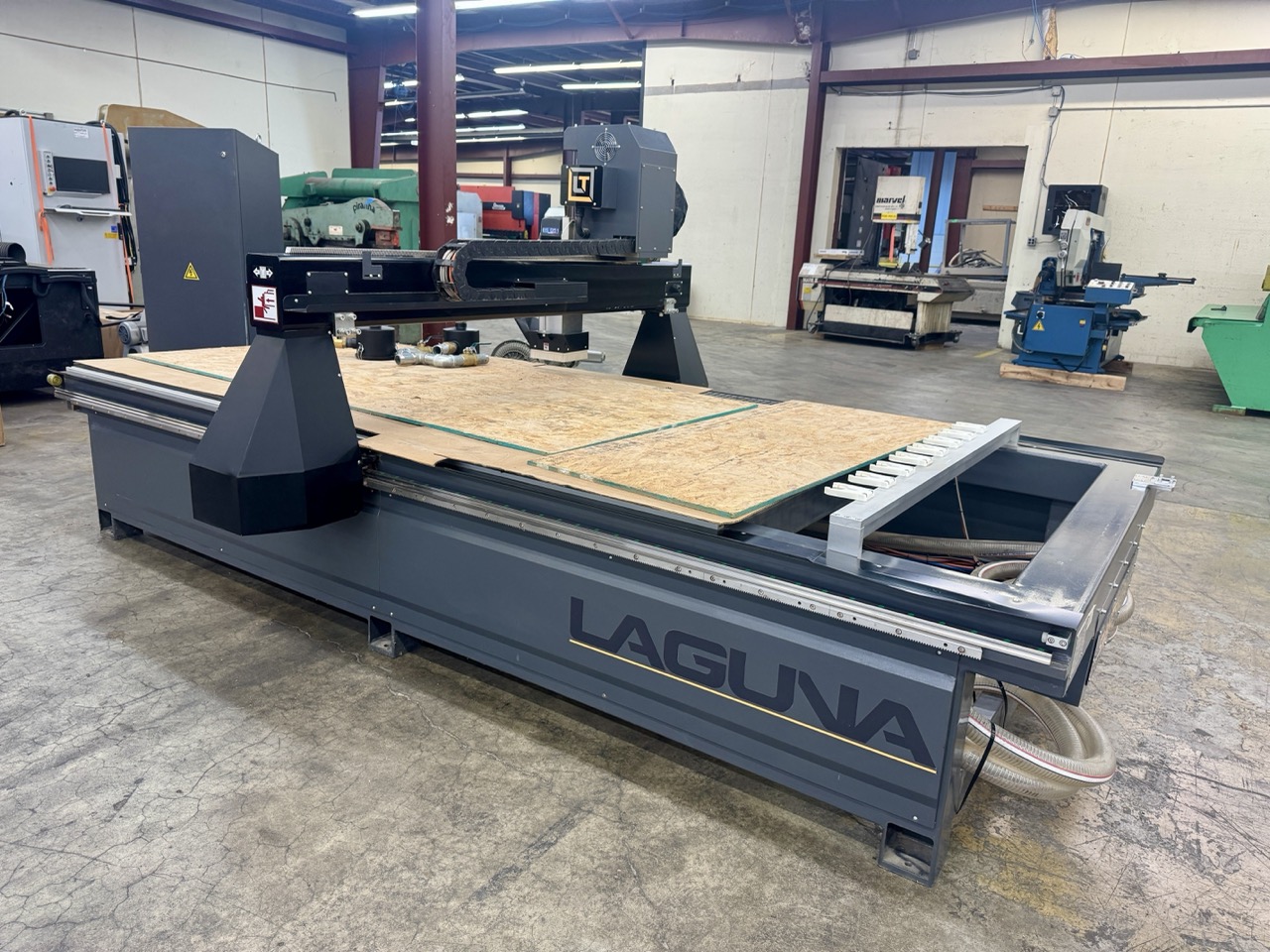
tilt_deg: -15.1
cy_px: 476
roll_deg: -2.6
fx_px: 881
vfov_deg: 56.8
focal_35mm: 24
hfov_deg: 71.6
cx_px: 635
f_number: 1.78
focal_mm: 6.76
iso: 200
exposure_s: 1/120
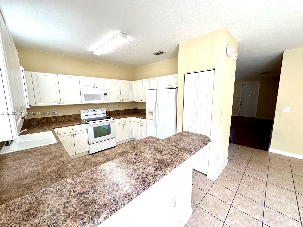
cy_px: 114
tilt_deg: -8.6
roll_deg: +1.4
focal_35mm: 14
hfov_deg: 102.1
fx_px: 123
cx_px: 152
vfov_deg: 85.7
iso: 64
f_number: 2.2
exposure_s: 1/120
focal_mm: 2.22
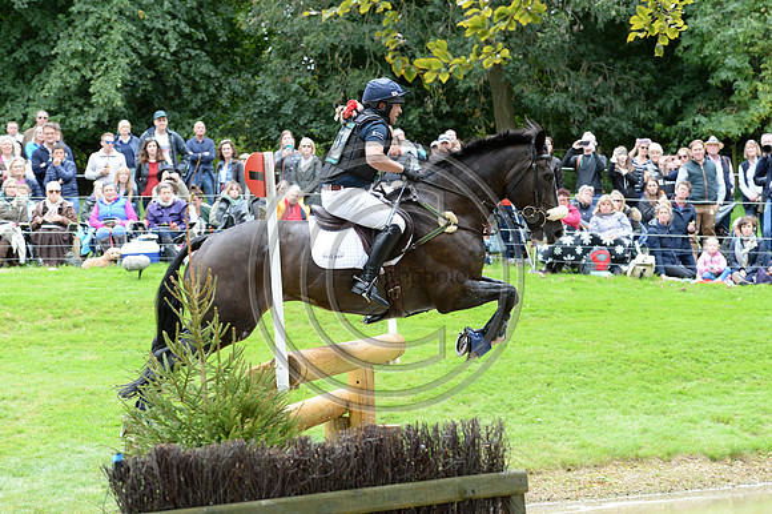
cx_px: 386
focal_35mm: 95
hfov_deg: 21.5
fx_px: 2036
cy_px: 257
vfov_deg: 14.4
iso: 2000
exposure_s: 1/1000
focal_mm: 95
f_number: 4.5
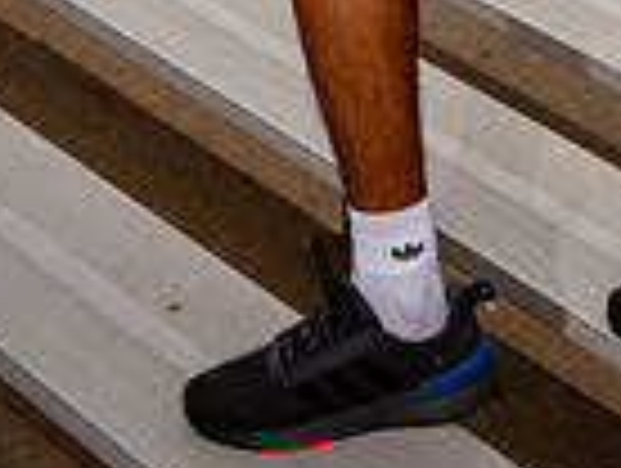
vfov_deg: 9.6
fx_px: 2588
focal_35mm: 144
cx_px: 576
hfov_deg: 13.5
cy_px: -508
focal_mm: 46
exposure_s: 1/250
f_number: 6.3
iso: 80
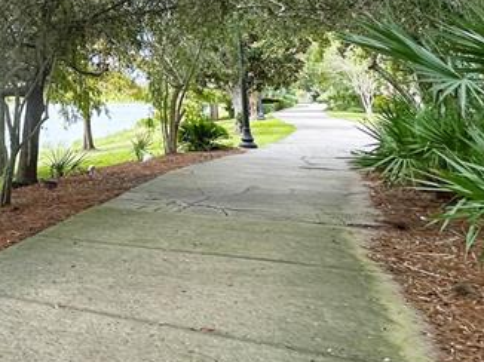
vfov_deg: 29.3
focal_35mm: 44
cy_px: -47
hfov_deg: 37.8
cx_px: -12
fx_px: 615
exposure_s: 1/333
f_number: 2.2
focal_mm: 2.22
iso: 40
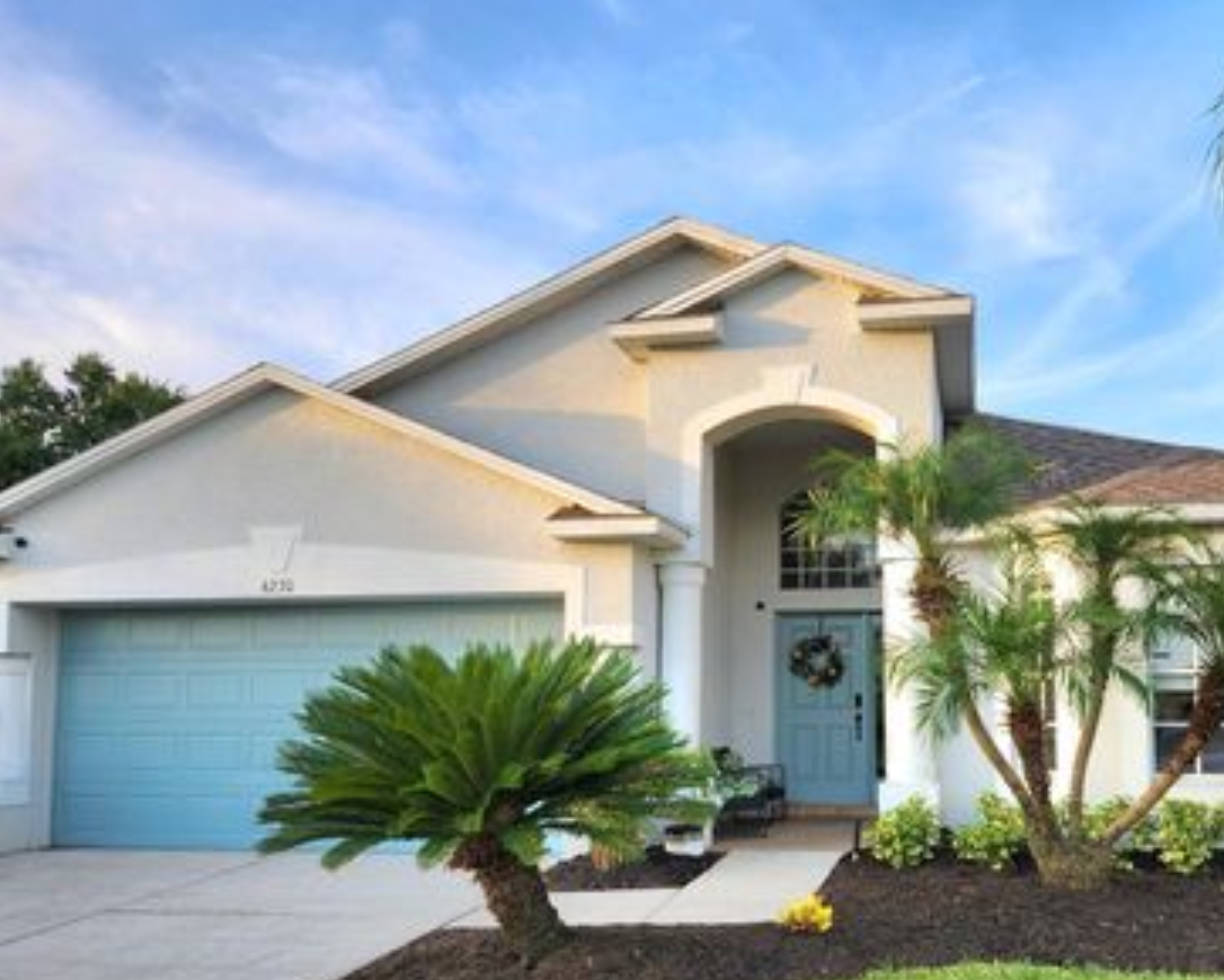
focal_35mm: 31
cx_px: 788
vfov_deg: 46.8
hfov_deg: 56.3
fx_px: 1124
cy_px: 607
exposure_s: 1/217
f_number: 1.8
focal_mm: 5.4
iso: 20
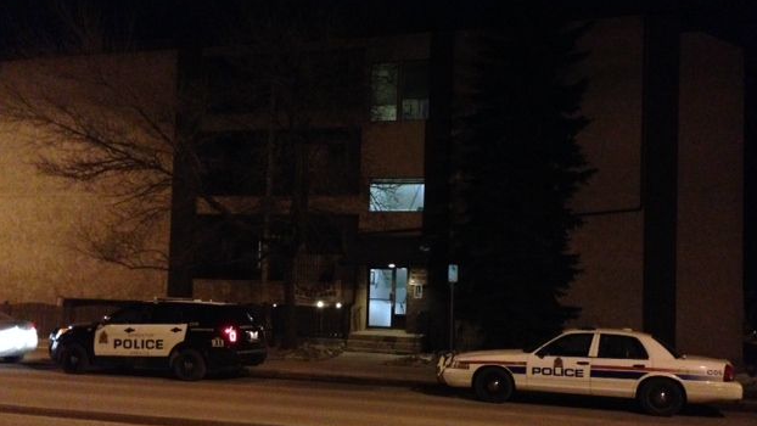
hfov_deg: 54.0
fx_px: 743
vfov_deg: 31.9
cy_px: 260
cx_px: 387
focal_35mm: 37
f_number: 2.4
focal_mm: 4.12
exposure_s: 1/15
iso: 800
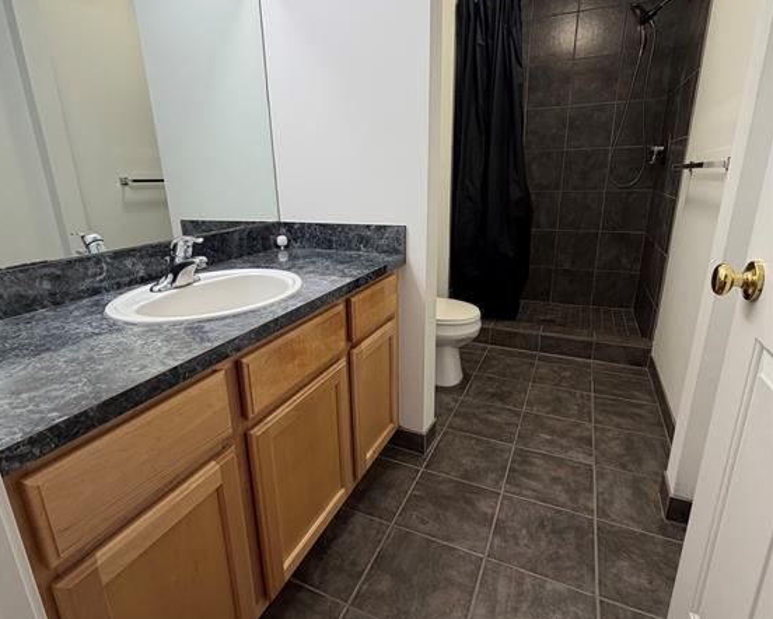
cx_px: 372
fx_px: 435
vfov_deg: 70.9
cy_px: 302
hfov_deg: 83.2
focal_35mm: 19
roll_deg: +1.5
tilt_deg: -16.1
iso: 160
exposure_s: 1/120
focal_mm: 2.22
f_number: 2.2
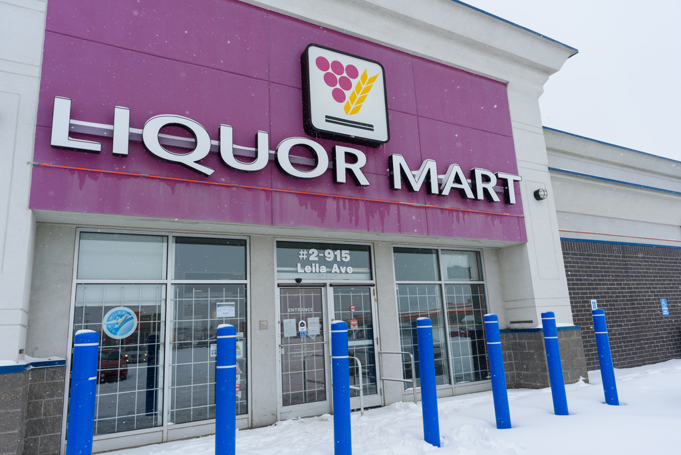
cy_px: 228
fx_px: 454
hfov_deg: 73.7
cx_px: 340
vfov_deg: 53.2
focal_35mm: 24
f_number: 8
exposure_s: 1/1000
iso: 400
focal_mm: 24
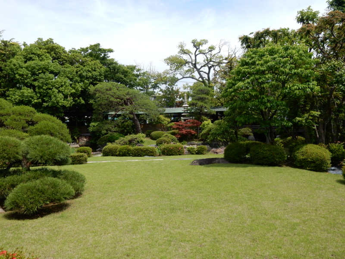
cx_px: 172
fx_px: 299
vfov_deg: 46.8
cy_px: 130
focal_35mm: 30
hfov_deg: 60.0
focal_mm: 5.4
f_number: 4
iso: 125
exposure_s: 1/1000
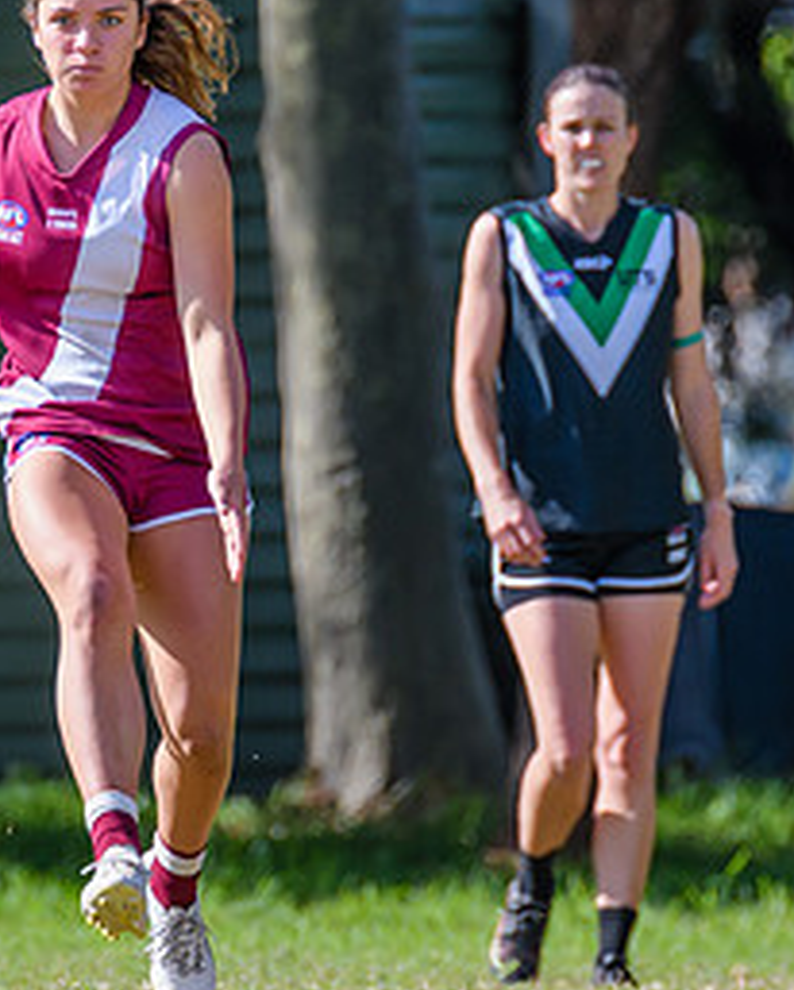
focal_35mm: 1523
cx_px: 73
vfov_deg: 1.3
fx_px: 44684
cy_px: 553
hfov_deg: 1.0
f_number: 7.1
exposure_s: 1/1250
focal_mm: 420
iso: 800
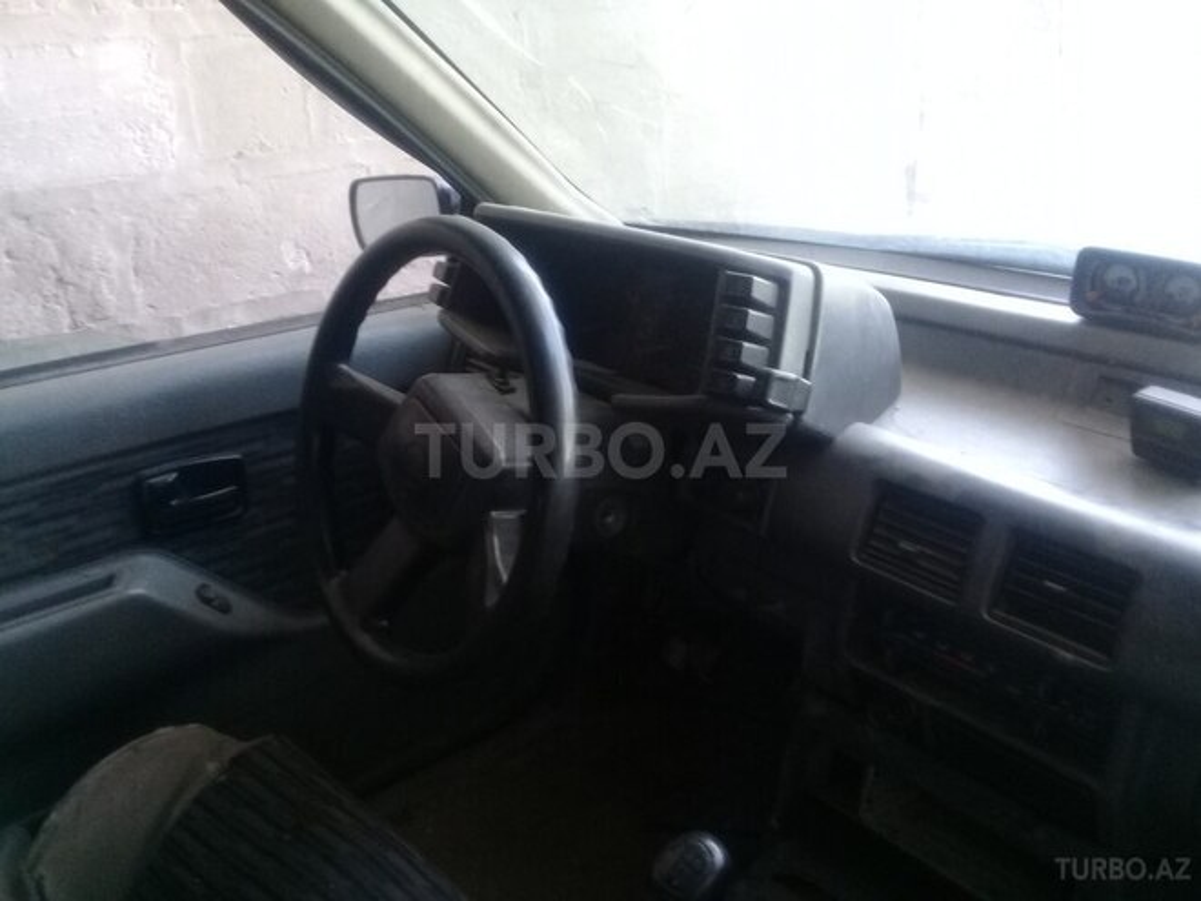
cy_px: 450
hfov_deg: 58.4
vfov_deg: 45.4
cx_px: 600
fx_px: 1076
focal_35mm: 31
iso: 125
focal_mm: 3.3
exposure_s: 1/33
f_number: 2.2
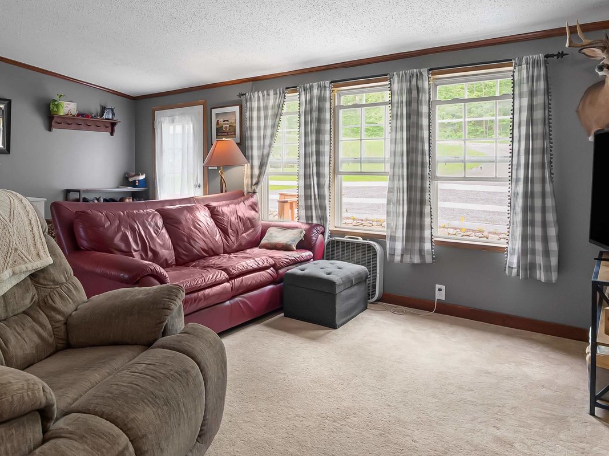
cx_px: 225
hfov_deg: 70.3
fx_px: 422
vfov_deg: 56.3
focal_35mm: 24
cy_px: 178
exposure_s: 1/60
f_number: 2.8
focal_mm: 8
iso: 2000
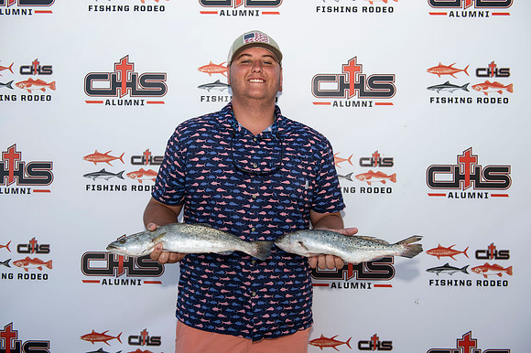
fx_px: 560
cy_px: 176
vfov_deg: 35.0
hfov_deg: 50.7
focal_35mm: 38
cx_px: 266
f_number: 5
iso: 50
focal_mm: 38
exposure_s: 1/250
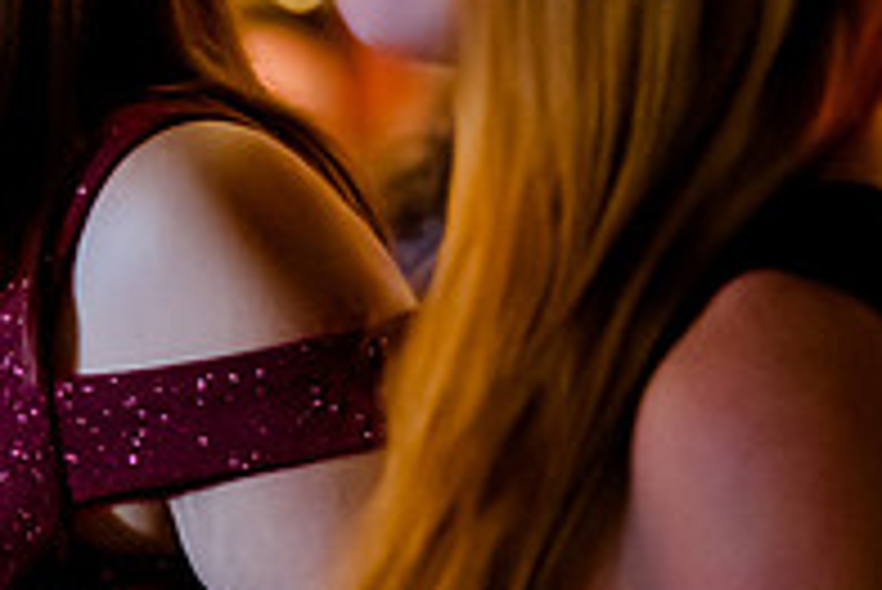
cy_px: 52
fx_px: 11425
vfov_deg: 3.0
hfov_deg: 4.4
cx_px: -360
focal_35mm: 466
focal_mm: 105
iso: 4000
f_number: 2.8
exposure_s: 1/125
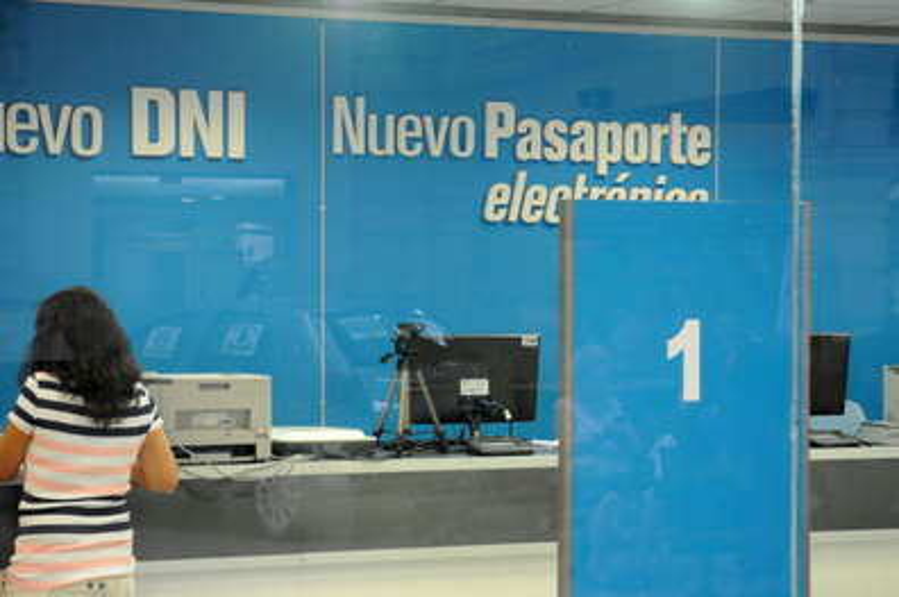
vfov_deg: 14.7
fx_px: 2320
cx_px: 450
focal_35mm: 93
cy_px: 298
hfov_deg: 21.9
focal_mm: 62
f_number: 5.6
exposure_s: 1/100
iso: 1600
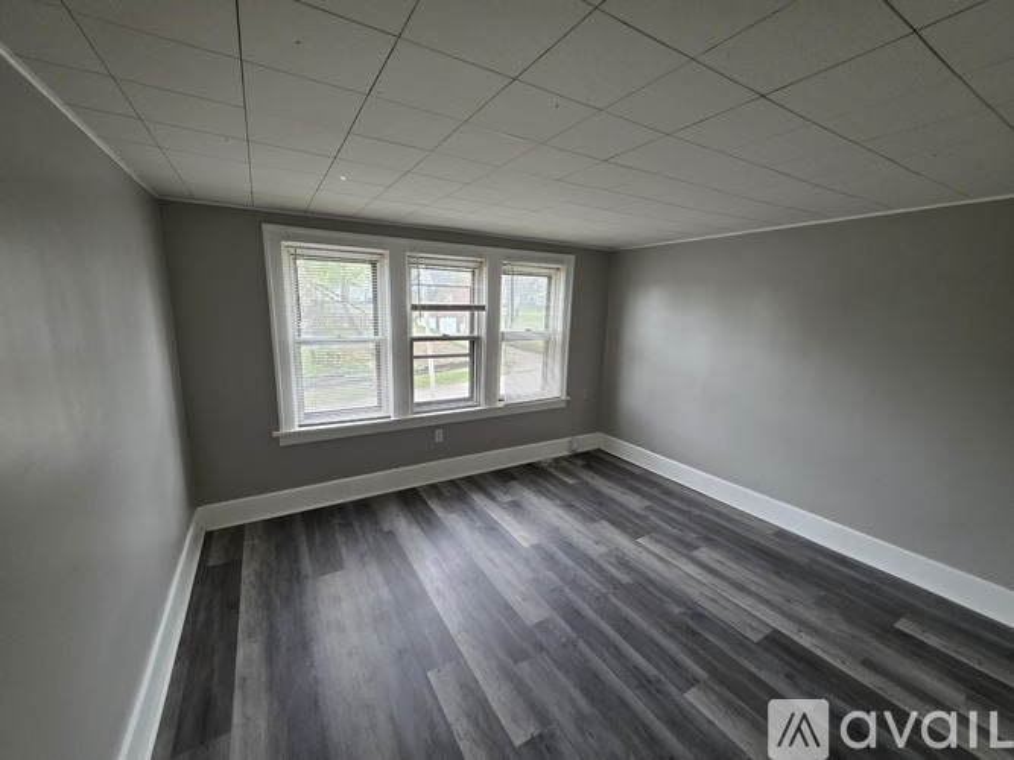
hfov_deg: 106.2
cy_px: 380
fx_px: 381
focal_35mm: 13
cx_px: 507
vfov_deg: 89.9
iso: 250
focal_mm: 2.2
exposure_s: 1/120
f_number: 1.9
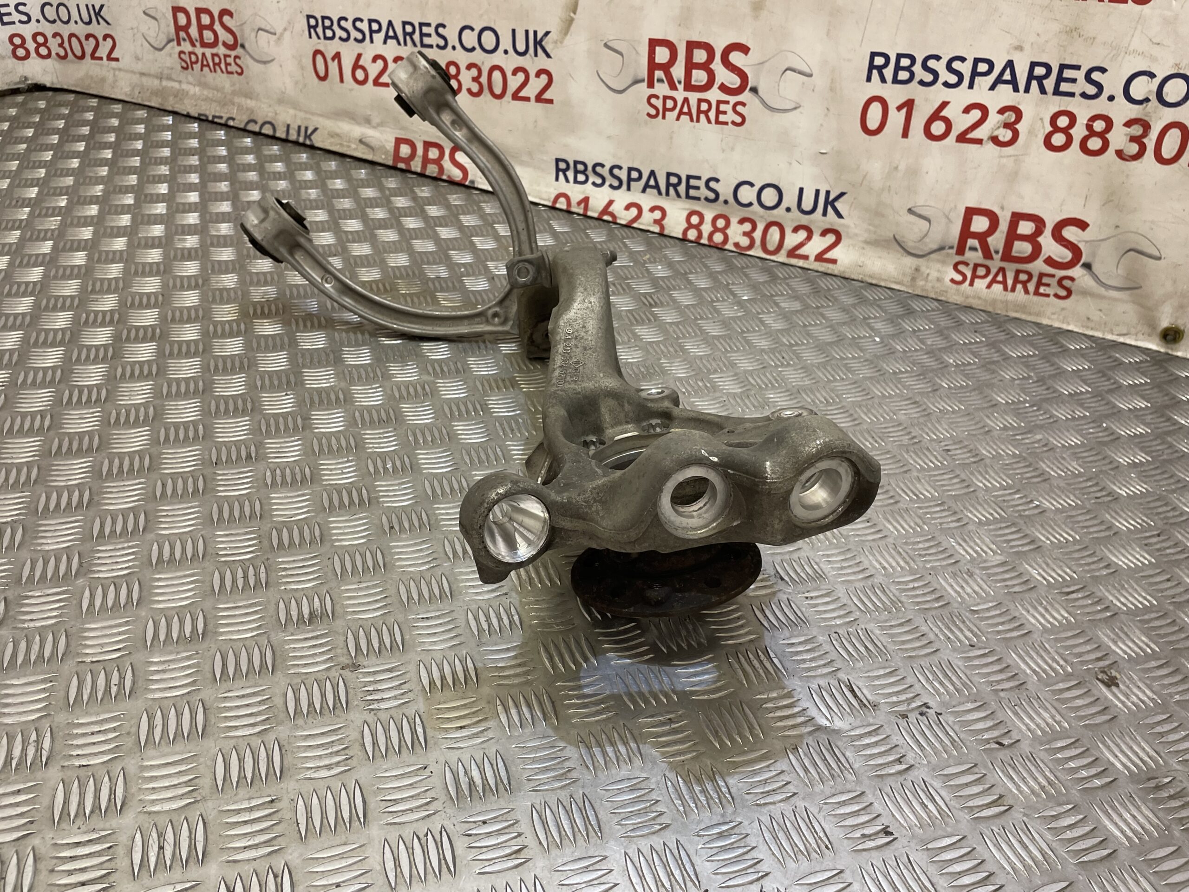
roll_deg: -6.4
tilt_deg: -33.0
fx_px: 893
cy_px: 446
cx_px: 594
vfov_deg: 53.1
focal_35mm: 26
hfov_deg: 67.3
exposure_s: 1/100
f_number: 1.6
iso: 125
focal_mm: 4.2
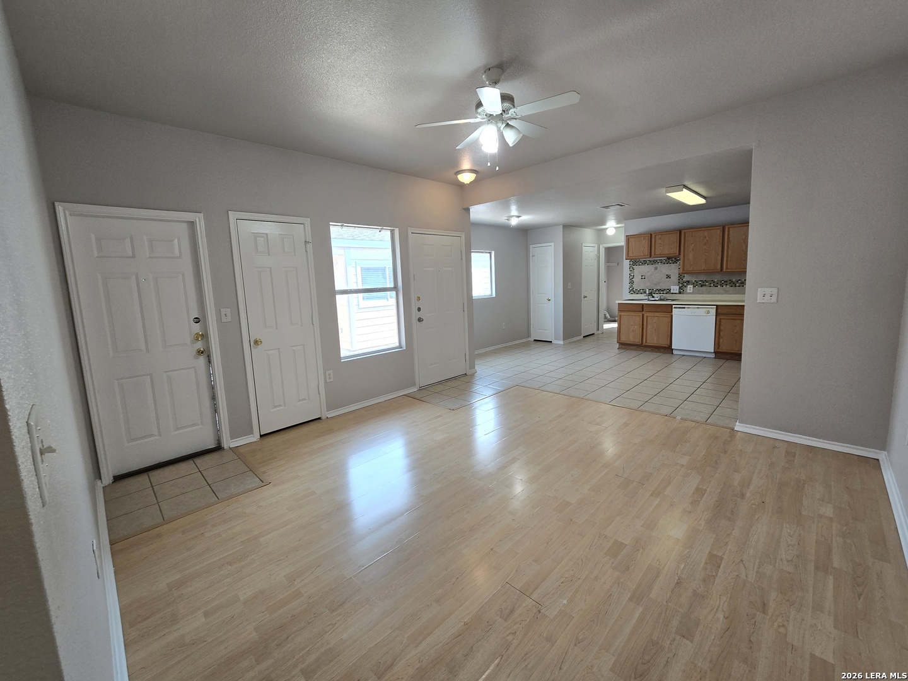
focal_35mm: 13
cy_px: 340
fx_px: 341
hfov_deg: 106.2
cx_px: 454
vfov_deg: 89.9
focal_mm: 2.2
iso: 50
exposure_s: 1/60.2
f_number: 2.2
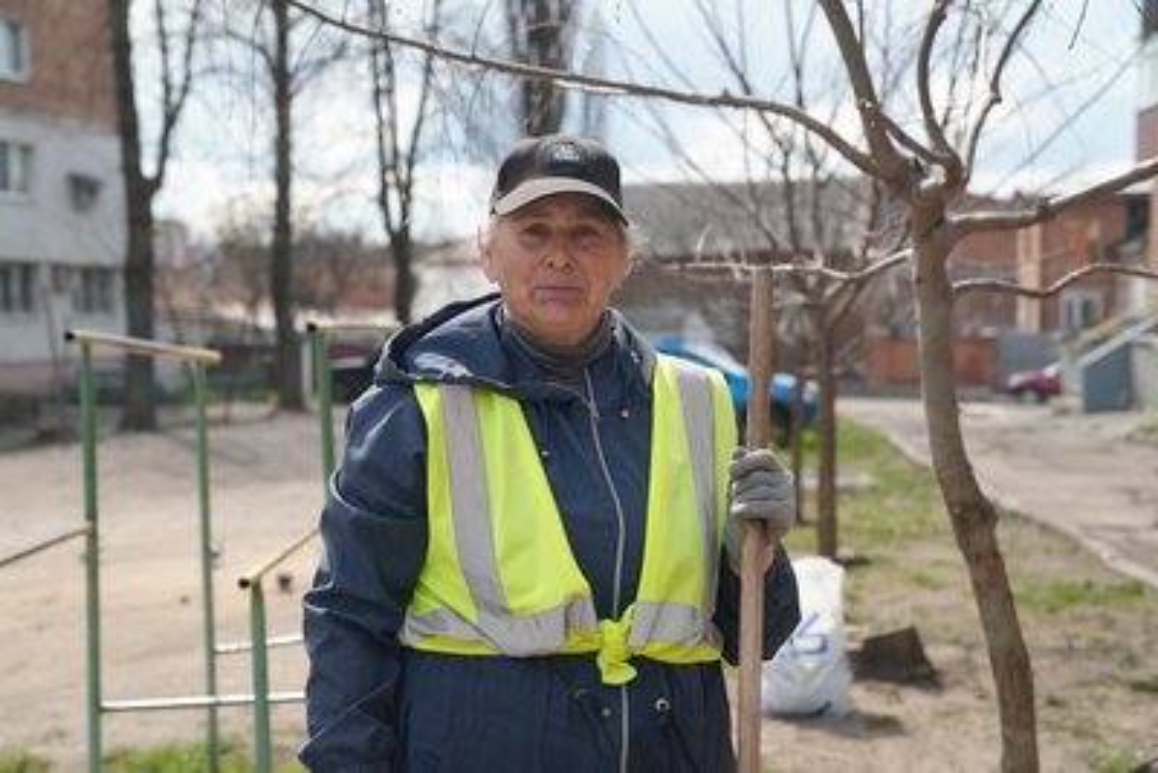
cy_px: 386
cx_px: 579
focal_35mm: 55
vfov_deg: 24.6
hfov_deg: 36.2
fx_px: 1770
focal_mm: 55
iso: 1000
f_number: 4
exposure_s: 1/160
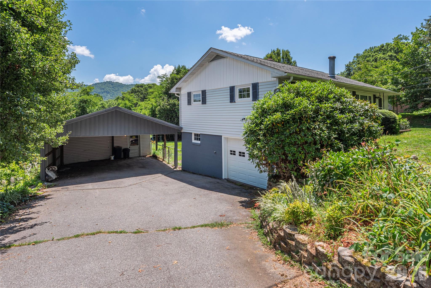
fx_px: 239
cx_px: 216
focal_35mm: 20
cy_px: 144
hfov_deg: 84.0
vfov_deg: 61.9
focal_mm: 20
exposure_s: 1/1600
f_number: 8
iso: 320
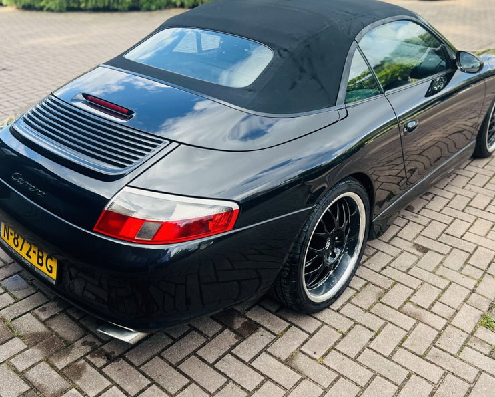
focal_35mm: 35
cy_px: 144
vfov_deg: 41.9
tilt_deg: -23.1
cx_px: 252
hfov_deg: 51.5
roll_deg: -0.6
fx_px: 513
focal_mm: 5.7
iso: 50
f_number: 1.5
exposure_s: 1/753
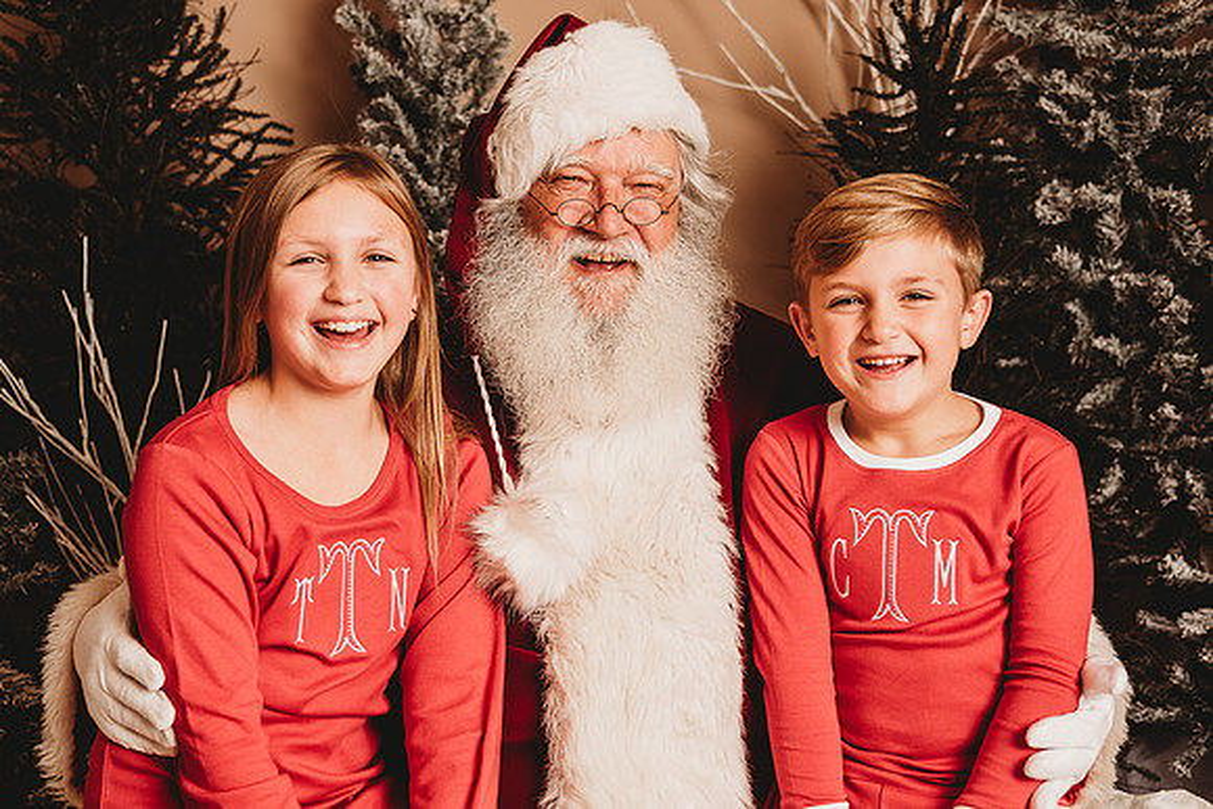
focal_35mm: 42
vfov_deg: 31.9
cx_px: 571
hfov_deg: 46.4
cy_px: 407
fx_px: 1414
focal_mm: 38
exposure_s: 1/160
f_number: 4
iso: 100
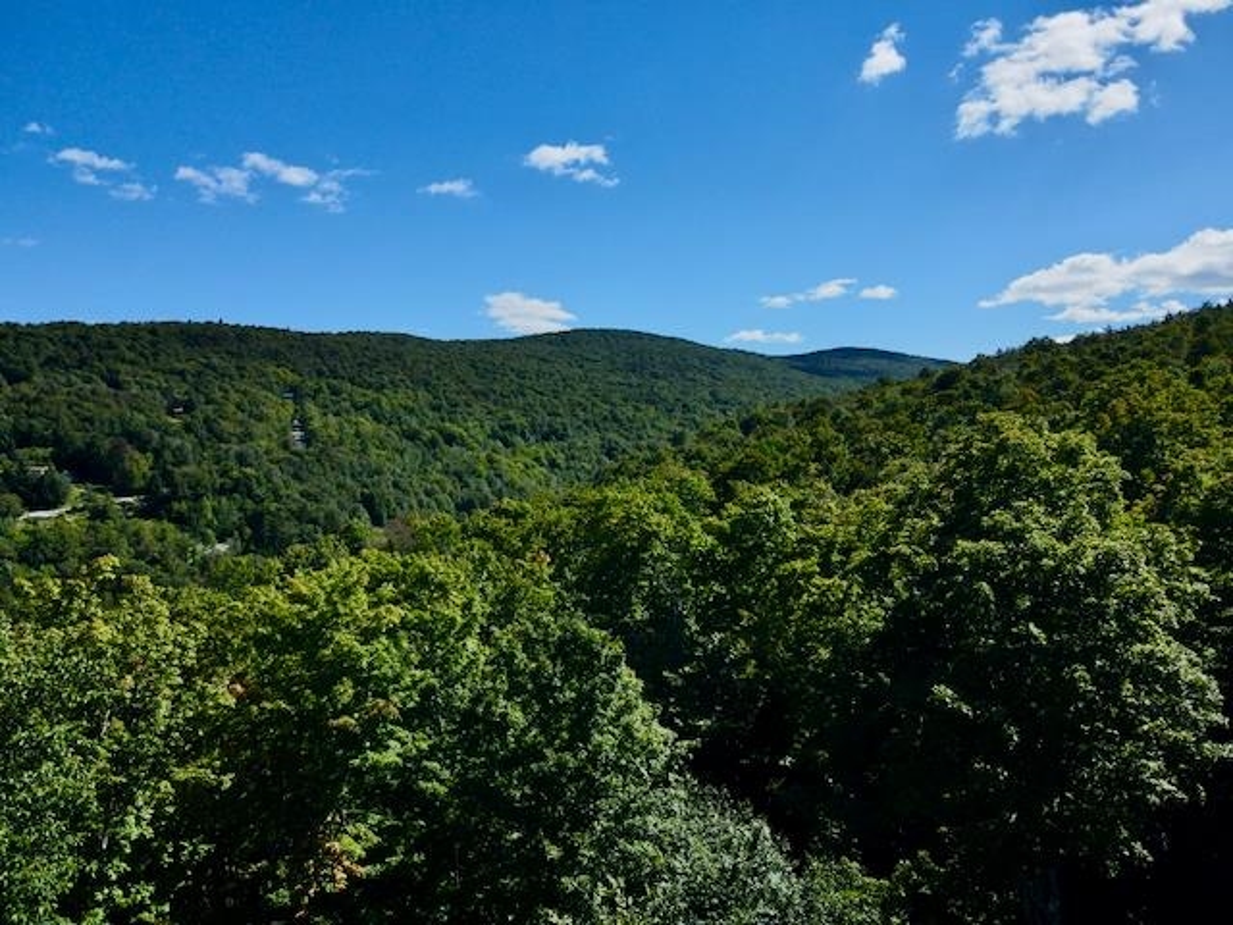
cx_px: 616
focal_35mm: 24
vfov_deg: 56.8
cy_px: 462
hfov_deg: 71.6
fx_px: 855
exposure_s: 1/2500
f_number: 2.8
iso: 100
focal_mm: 4.5
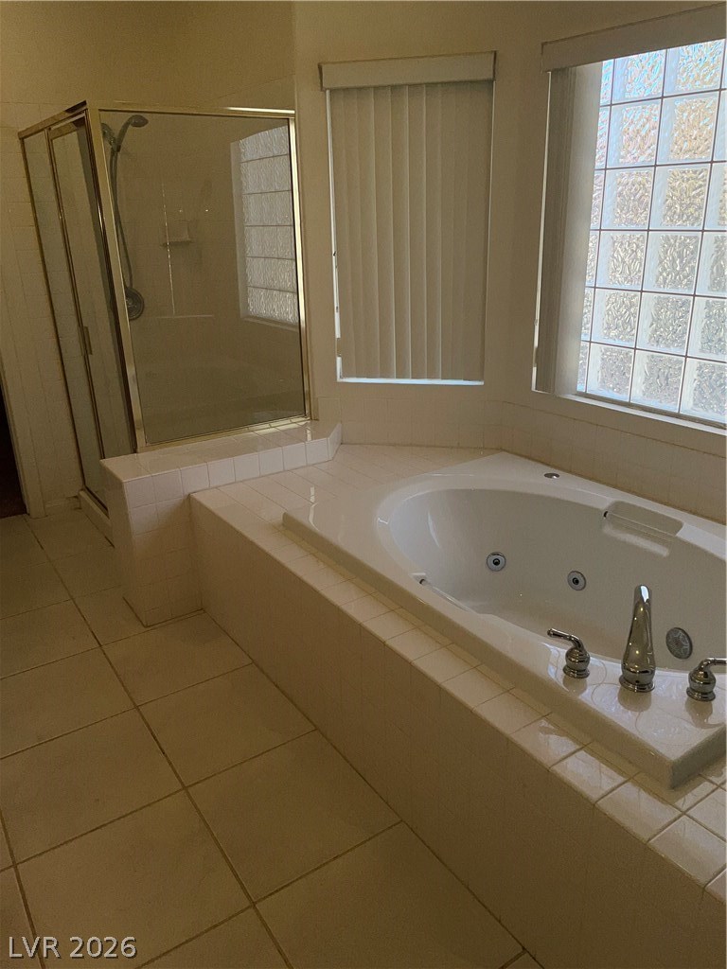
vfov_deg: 67.3
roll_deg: +1.9
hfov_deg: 53.1
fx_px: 728
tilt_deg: -19.1
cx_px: 364
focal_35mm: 26
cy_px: 484
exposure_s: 1/932
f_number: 1.6
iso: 32
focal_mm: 4.2
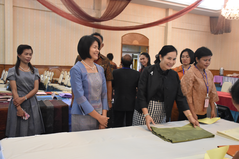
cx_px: 120
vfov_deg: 36.9
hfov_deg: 53.1
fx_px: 239
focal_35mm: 36
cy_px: 80
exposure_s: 1/60
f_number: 3.8
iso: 4000
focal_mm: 24
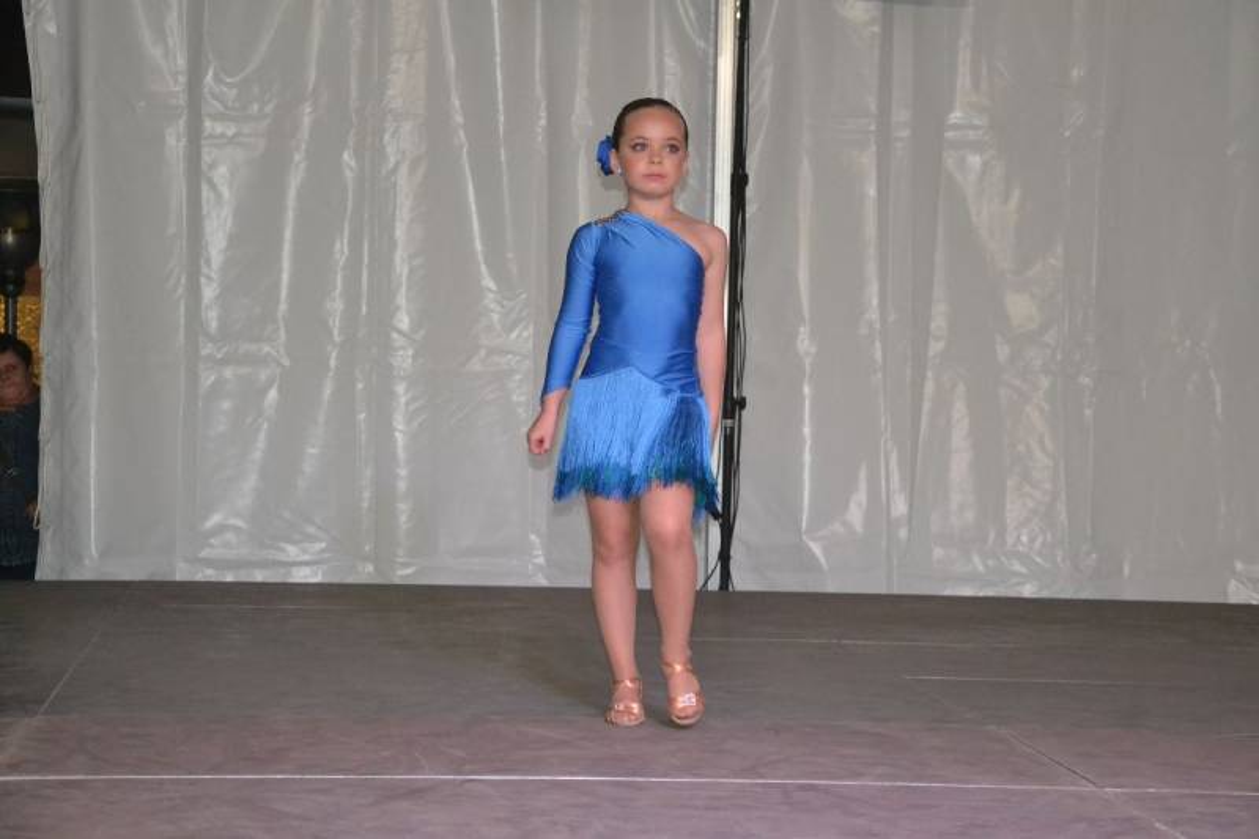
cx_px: 630
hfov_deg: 21.9
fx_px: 3252
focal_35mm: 93
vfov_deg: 14.7
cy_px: 420
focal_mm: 62
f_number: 5.3
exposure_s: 1/60
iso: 3200
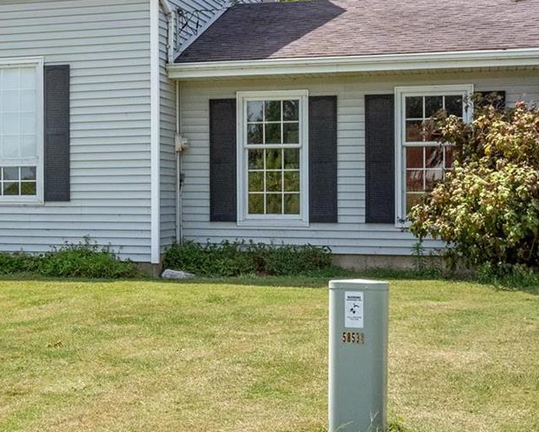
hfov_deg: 24.7
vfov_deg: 20.8
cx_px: -17
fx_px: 1165
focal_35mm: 73
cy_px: 108
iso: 400
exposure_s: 1/1000
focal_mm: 15
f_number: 8
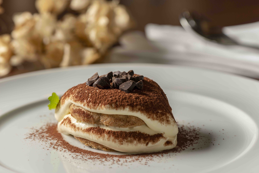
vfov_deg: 13.1
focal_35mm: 105
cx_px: 130
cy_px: 86
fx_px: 756
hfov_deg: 19.5
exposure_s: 1/80
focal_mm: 105
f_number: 5
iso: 200
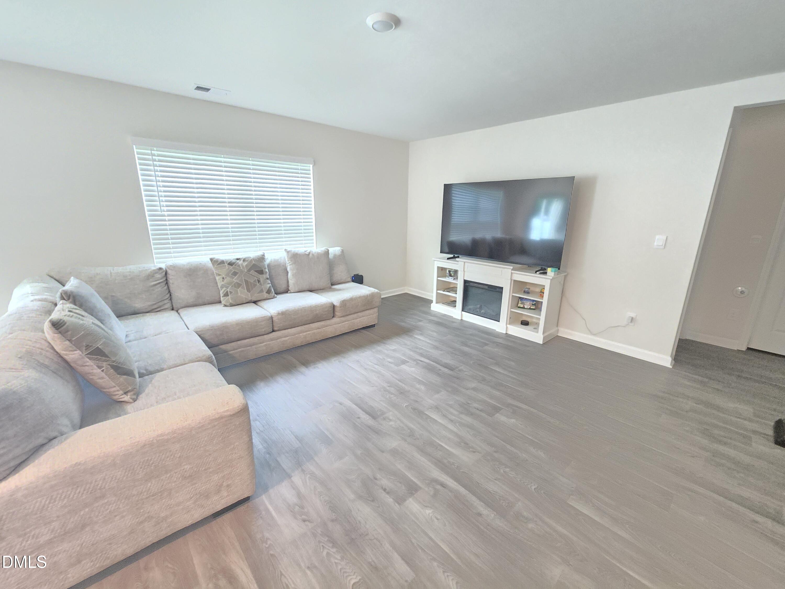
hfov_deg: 106.2
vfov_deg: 89.9
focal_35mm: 13
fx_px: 295
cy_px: 294
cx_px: 392
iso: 1250
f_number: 2.2
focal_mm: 2.2
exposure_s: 1/40
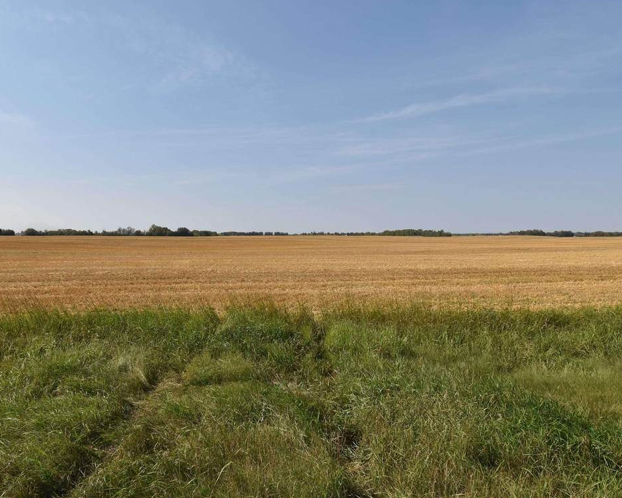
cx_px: 211
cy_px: 245
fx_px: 411
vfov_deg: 62.4
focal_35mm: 22
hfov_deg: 72.2
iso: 100
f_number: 9
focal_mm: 11.5
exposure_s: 1/320
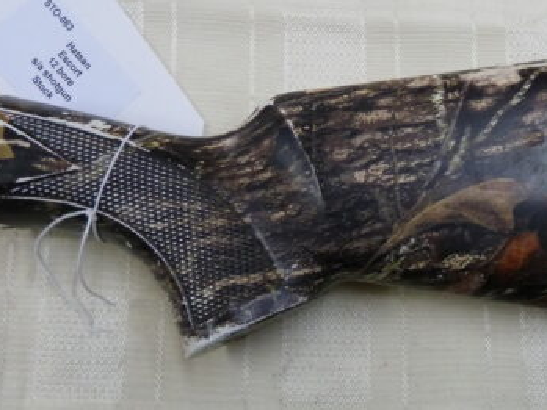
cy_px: 163
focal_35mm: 43
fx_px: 680
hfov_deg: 42.5
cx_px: 411
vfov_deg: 33.5
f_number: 3.3
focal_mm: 4.1
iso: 320
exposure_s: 1/30
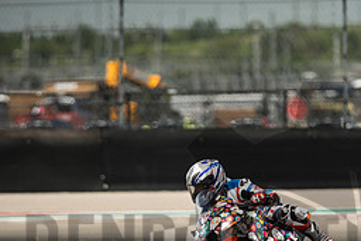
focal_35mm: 680
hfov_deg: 3.0
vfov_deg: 2.0
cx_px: 323
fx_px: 6822
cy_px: 254
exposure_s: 1/2000
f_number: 2.5
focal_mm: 200
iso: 160
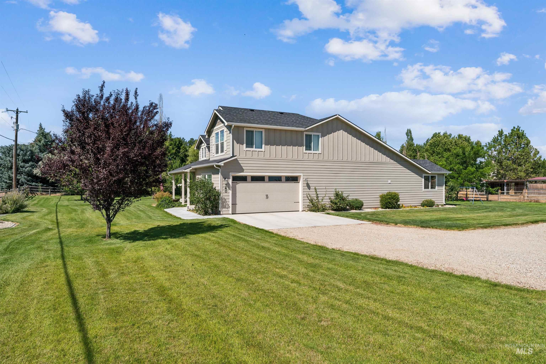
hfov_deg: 77.8
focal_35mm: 22
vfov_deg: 56.6
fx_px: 338
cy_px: 182
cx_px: 273
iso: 400
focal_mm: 22.3
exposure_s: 1/500
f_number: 13
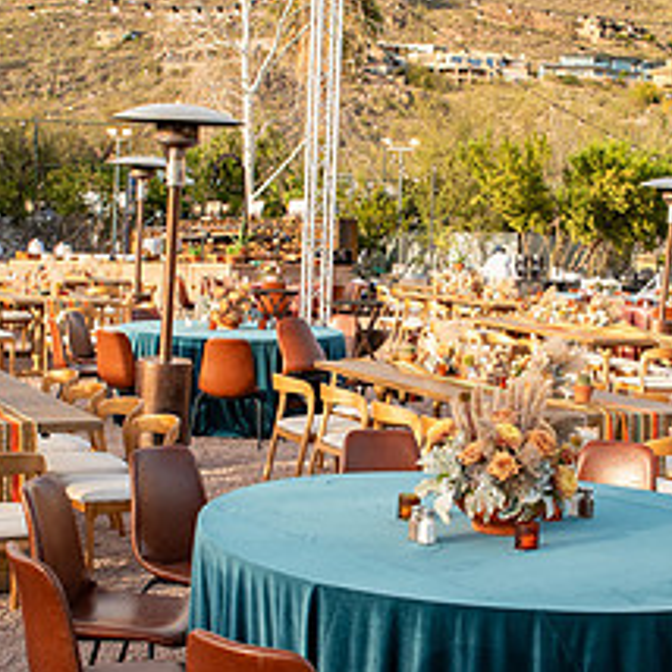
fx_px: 1318
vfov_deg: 28.6
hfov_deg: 28.5
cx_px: 430
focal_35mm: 60
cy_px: 341
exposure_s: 1/250
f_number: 7.1
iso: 400
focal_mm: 26
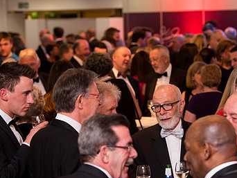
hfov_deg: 13.1
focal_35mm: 150
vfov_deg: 9.9
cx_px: 146
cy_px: 110
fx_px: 1028
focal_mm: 92
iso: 2000
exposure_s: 1/60
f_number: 4
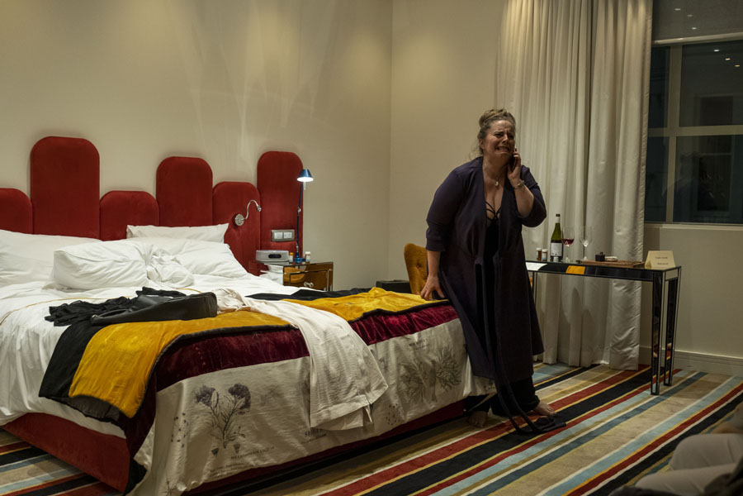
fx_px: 764
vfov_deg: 35.9
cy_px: 248
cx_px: 372
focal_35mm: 37
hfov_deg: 51.9
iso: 1000
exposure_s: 1/125
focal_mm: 24.9
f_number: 3.2
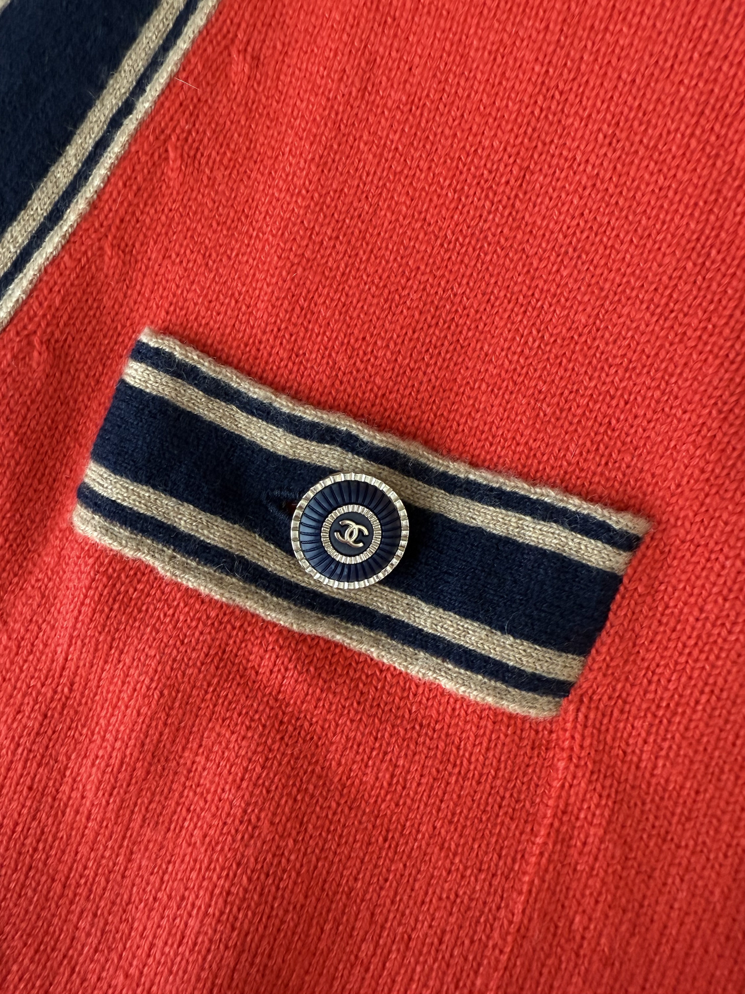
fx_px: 689
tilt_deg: -85.8
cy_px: 497
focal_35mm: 24
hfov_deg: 56.8
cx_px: 372
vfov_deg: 71.6
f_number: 2.2
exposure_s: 1/99
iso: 320
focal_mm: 2.22
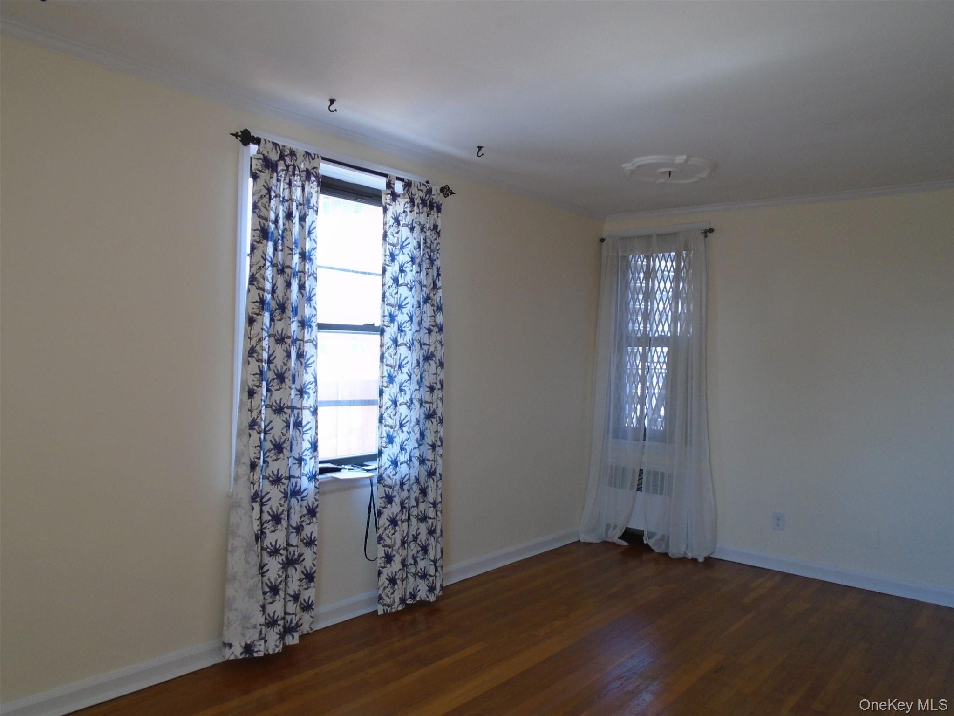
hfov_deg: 67.3
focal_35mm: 26
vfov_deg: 53.1
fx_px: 717
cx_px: 477
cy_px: 358
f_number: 3.2
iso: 100
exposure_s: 1/40
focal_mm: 4.6
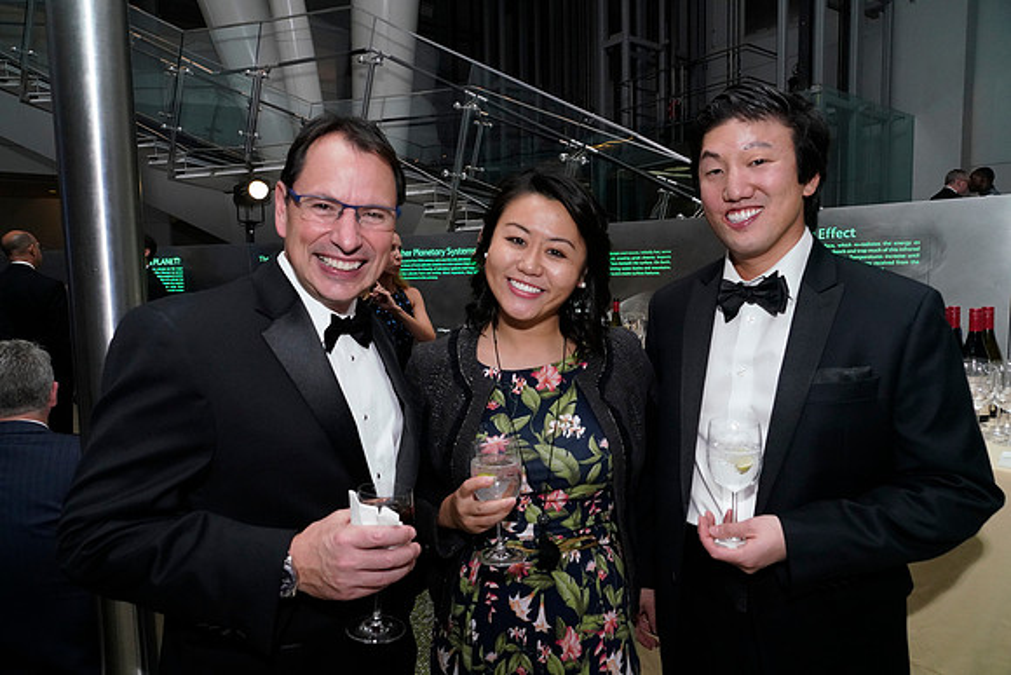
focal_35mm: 24
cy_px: 338
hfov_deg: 73.7
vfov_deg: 53.2
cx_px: 506
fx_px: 674
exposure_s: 1/125
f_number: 8
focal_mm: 24
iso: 5000
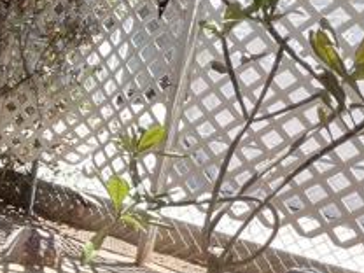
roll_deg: -1.1
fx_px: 673
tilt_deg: -16.0
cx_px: -345
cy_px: 187
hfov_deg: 19.4
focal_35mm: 64
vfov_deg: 22.8
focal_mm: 1.57
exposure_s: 1/209
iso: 32
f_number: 1.8
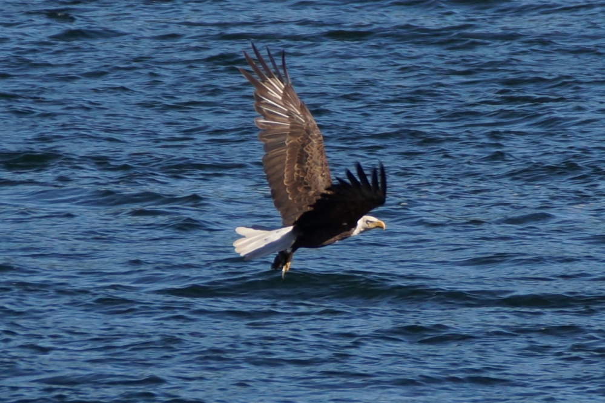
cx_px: 302
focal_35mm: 315
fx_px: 5293
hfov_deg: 6.5
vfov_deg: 4.4
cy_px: 202
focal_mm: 210
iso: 250
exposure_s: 1/400
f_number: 6.3
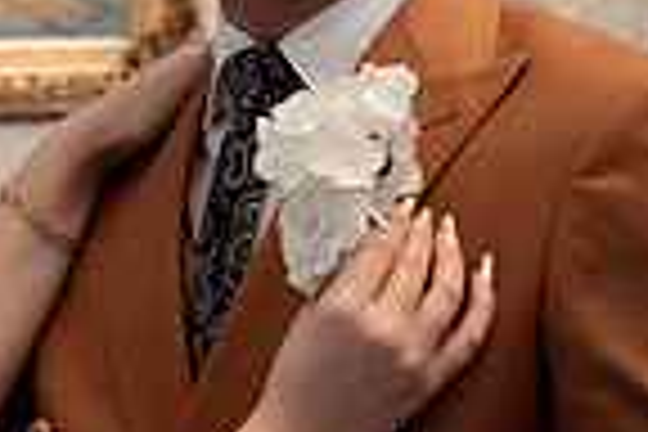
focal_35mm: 137
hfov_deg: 14.6
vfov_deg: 10.0
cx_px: -90
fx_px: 2466
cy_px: 294
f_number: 3.2
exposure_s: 1/200
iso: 3200
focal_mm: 32
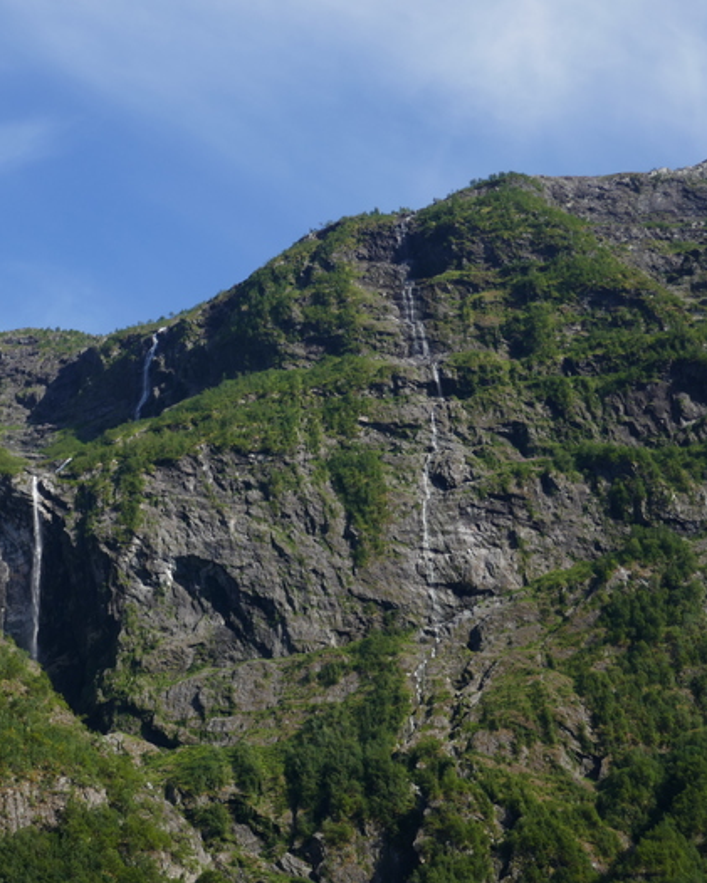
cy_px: 444
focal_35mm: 77
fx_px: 2013
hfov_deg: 19.6
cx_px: 101
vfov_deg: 24.7
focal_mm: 19.6
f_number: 4.2
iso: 125
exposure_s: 1/800
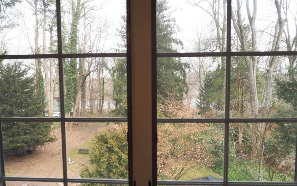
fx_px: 210
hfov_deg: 70.4
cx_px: 150
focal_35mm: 26
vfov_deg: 47.4
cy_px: 107
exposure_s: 1/160
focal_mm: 12
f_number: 3.2
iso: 200
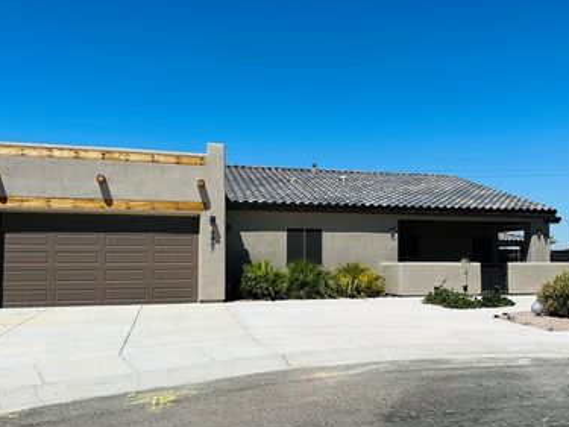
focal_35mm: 32
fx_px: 526
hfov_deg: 56.6
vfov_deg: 44.0
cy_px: 244
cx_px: 328
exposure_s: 1/8929
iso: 80
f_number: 1.78
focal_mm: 6.86
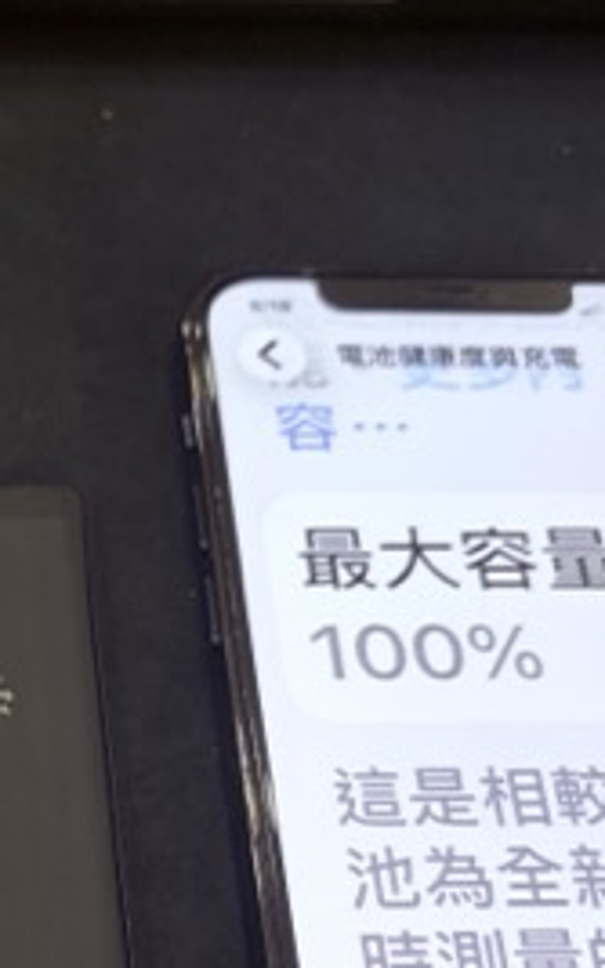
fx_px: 1740
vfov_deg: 30.2
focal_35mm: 66
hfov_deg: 18.5
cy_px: 805
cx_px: -149
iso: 100
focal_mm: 5.96
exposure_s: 1/120
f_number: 1.6
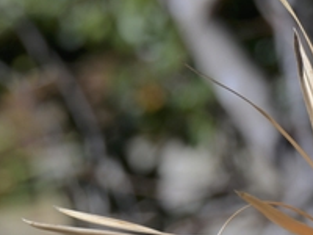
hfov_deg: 2.0
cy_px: 458
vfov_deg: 1.5
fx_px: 8915
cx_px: 419
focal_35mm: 986
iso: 64
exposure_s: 1/160
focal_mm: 200
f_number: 8
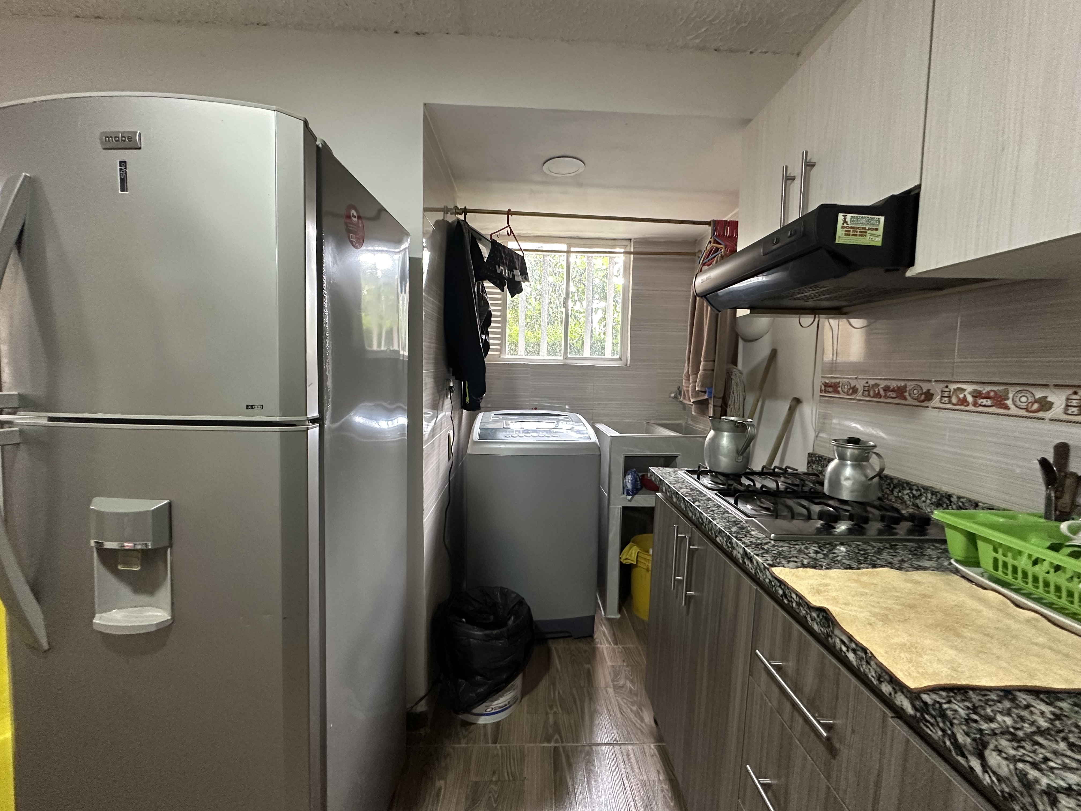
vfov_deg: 85.7
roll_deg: -1.5
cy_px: 406
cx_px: 540
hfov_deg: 102.1
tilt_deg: -4.7
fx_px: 437
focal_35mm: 14
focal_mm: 2.22
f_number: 2.2
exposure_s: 1/60
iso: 500
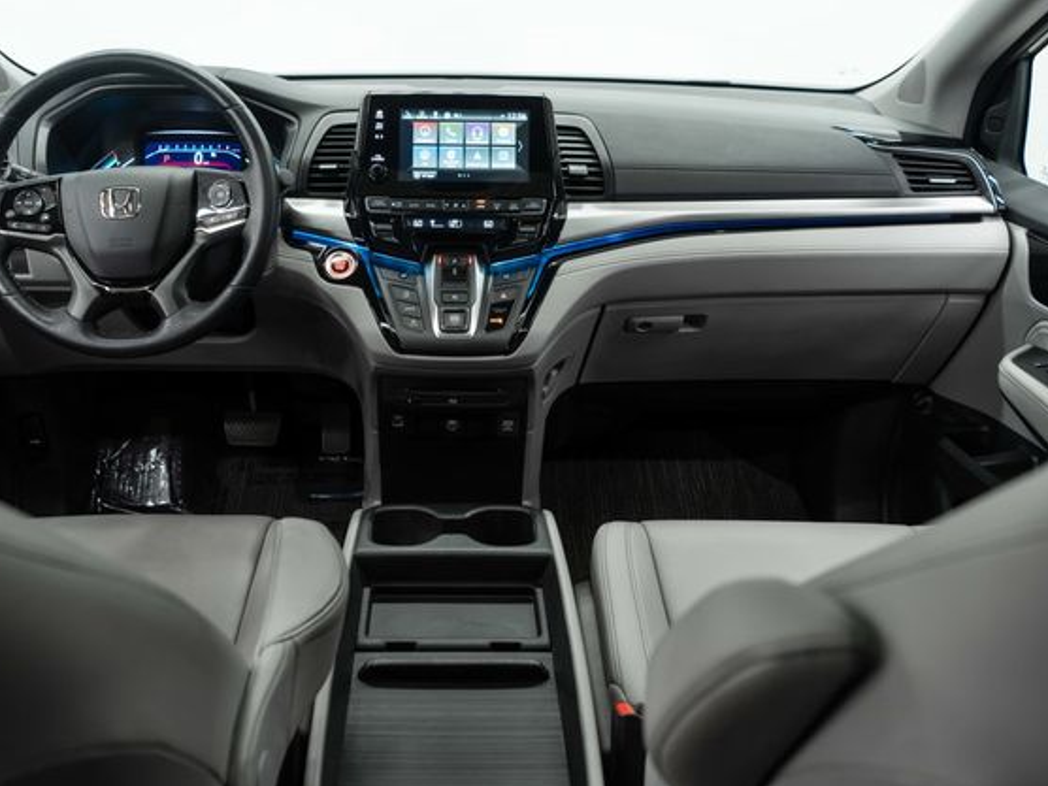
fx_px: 939
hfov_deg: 58.1
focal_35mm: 31
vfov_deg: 45.4
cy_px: 399
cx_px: 452
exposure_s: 1/40
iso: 640
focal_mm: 28
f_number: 3.2
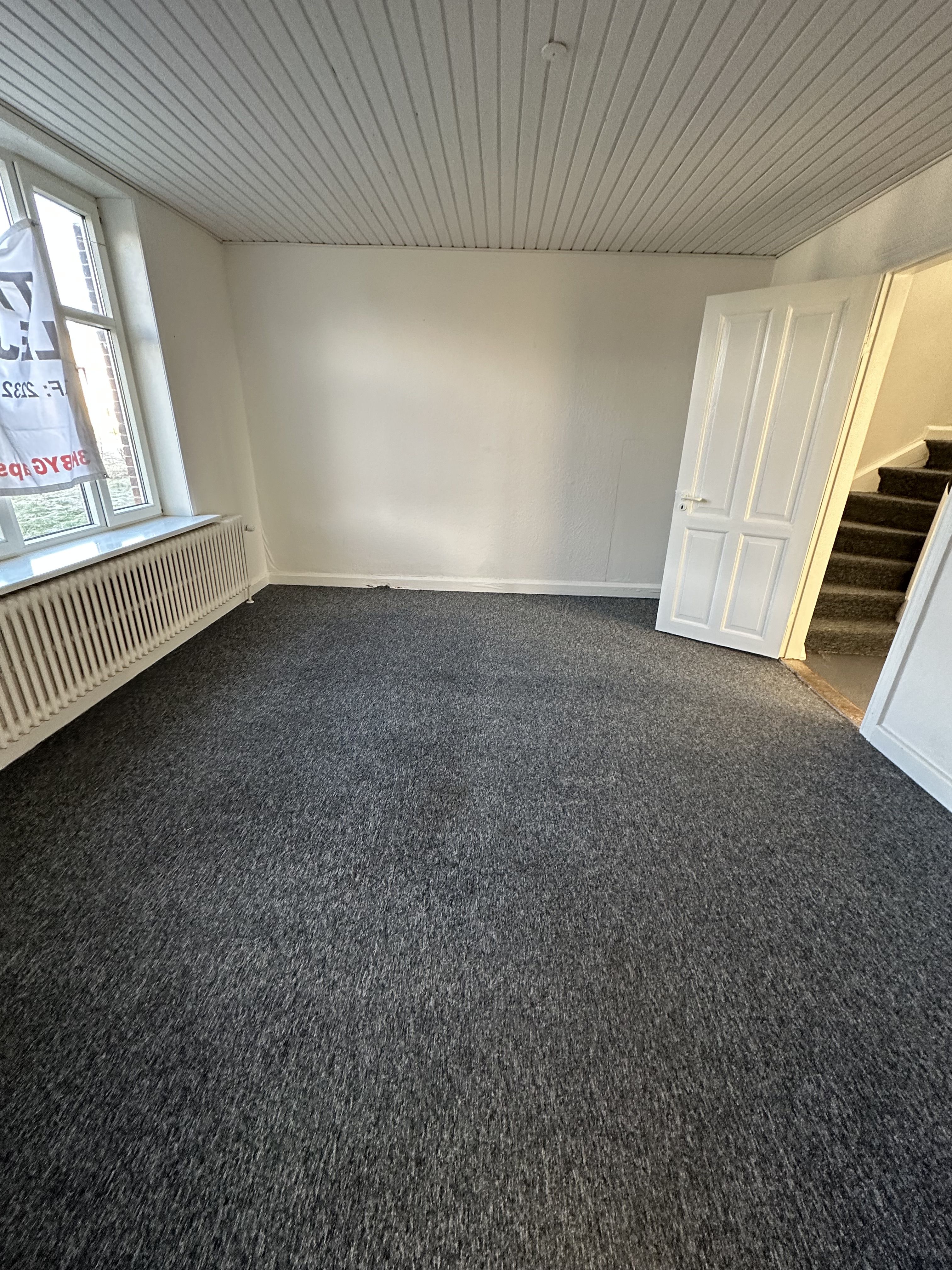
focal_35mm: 14
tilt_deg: -20.7
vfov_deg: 102.1
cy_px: 635
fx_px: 513
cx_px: 476
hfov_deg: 85.7
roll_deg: -1.4
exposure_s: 1/99
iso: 250
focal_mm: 2.22
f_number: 2.2
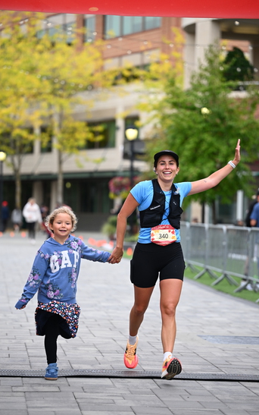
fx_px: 1389
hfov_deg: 10.7
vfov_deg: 17.0
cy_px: 207
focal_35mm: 123
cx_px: 127
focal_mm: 120
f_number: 2.8
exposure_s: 1/2000
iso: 640
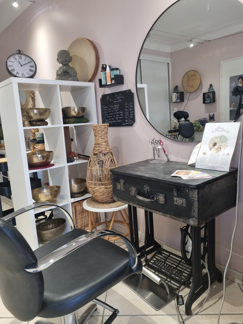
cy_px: 162
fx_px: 243
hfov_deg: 53.1
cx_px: 122
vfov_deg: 67.3
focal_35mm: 26
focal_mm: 5.4
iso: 200
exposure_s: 1/50
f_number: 1.8
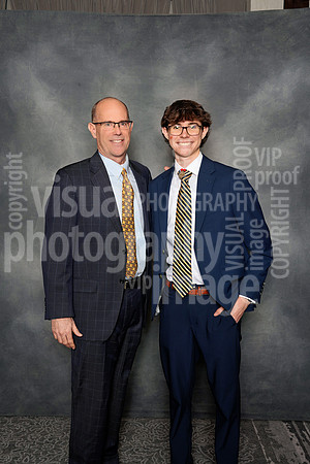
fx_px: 639
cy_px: 232
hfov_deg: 27.3
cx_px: 155
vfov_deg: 40.0
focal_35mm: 50
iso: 100
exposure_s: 1/80
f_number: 6.3
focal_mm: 33
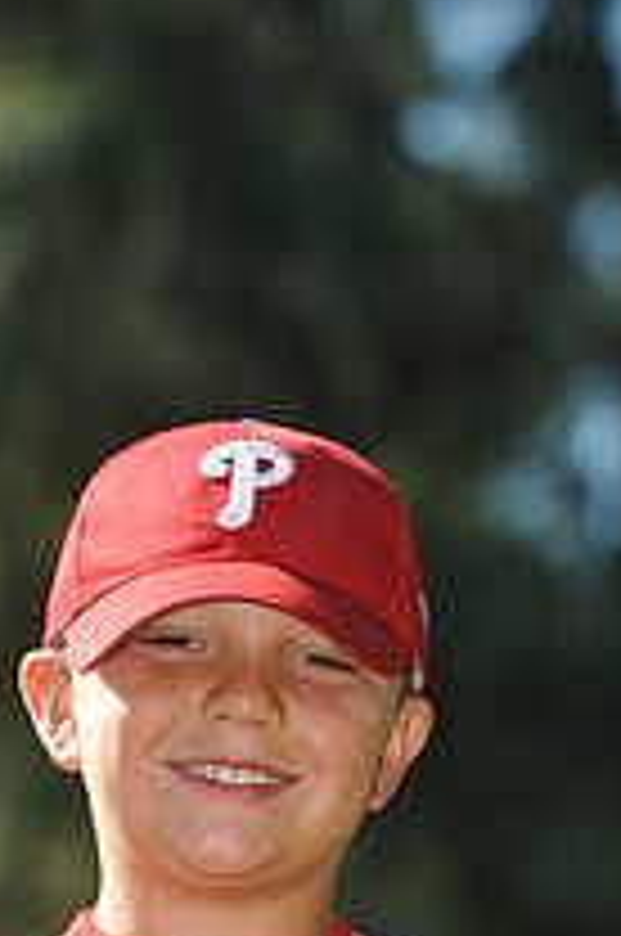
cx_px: 176
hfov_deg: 3.4
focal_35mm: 405
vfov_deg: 5.1
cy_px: 1197
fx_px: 10514
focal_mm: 145
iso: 200
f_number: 5.6
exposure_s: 1/500
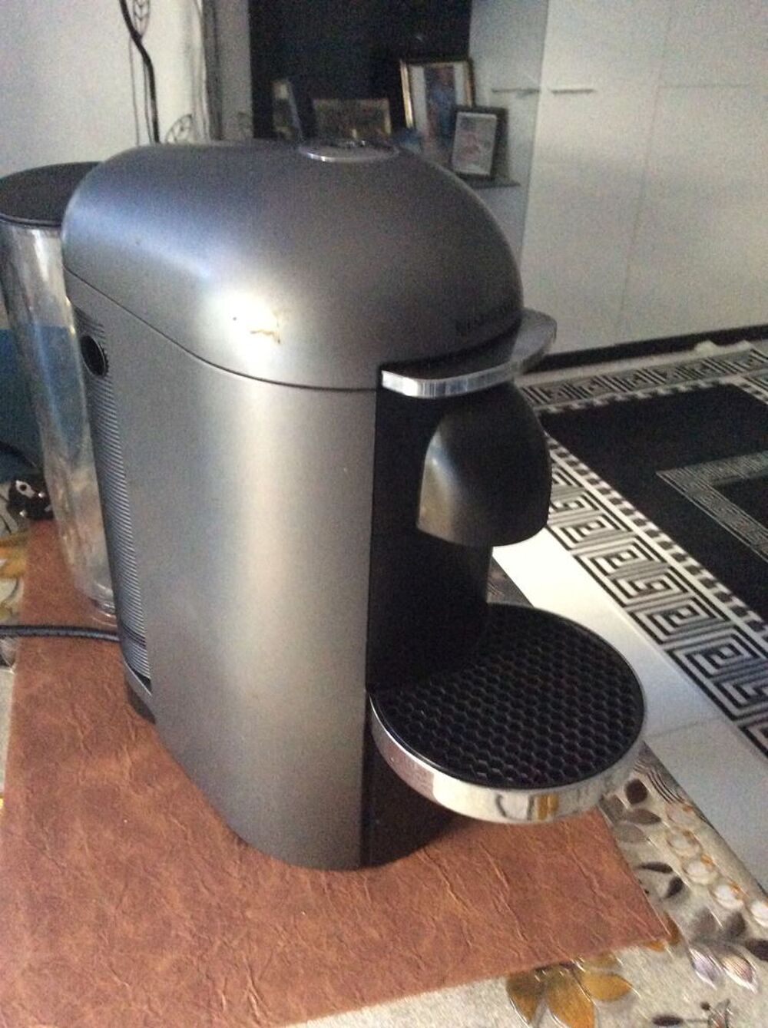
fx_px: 949
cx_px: 384
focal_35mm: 32
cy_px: 514
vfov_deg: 56.9
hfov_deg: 44.1
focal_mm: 3.3
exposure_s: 1/17
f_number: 2.4
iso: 500
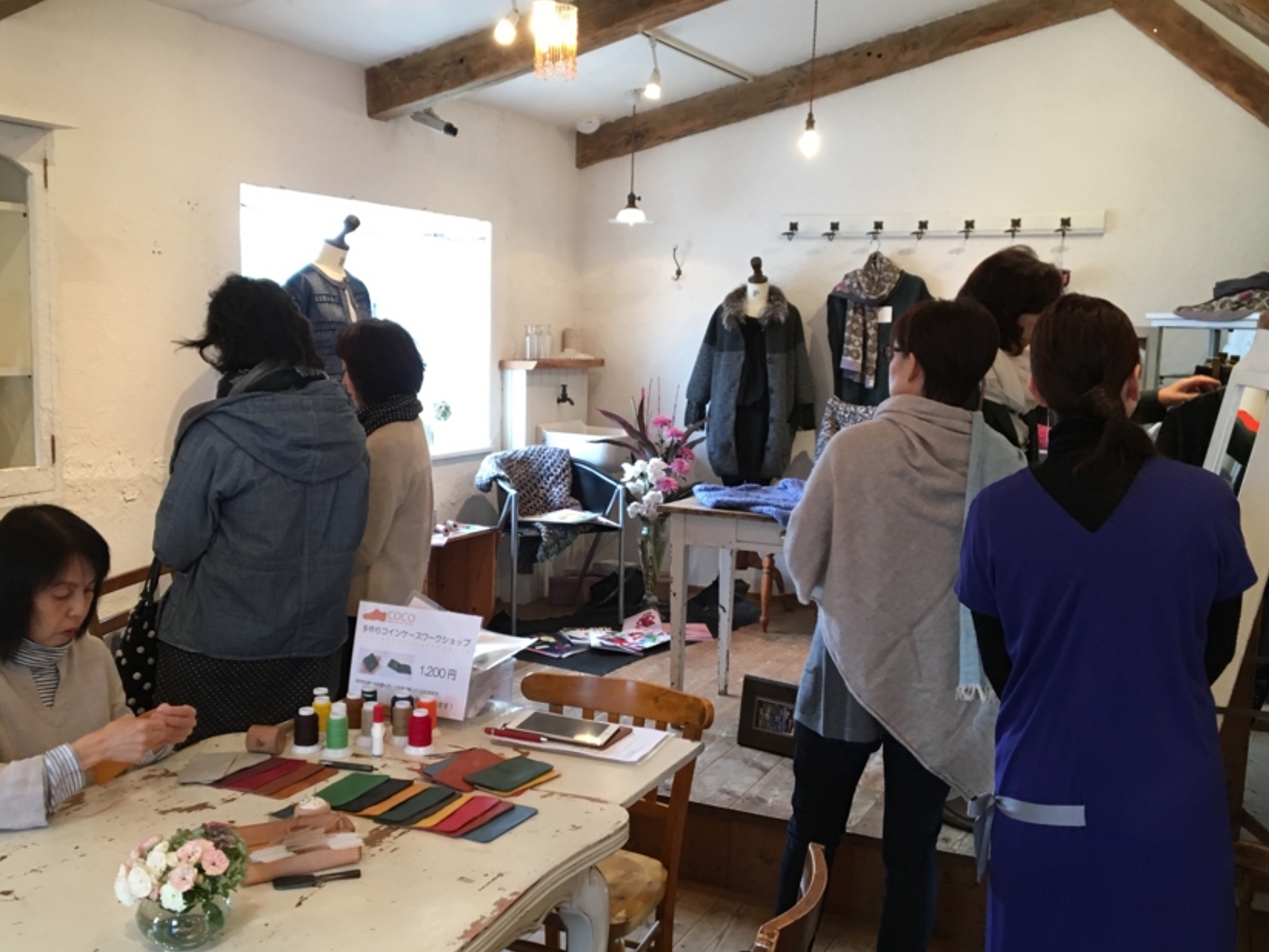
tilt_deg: -6.6
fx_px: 1320
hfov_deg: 51.3
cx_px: 595
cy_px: 497
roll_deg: -1.6
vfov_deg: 39.7
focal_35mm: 36
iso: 125
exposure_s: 1/30
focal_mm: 4.15
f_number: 2.2
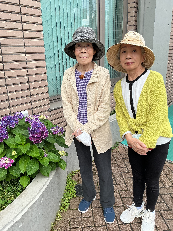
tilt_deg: -18.8
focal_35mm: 29
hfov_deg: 48.2
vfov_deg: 61.7
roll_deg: +1.5
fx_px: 193
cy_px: 116
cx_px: 86
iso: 20
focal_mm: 3
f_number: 1.8
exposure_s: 1/176
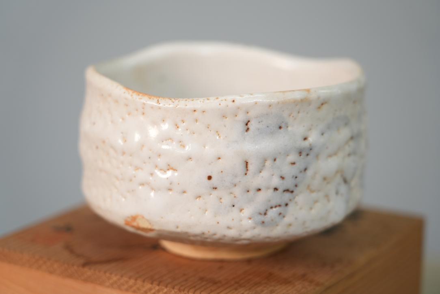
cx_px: 220
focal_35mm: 105
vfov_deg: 13.0
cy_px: 147
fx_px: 1283
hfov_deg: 19.5
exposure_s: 1/125
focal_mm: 105
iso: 800
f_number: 4
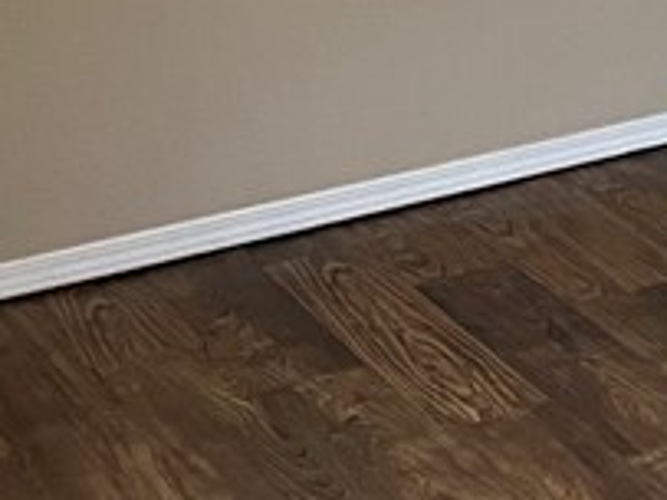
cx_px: 1656
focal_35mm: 131
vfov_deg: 10.3
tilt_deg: -3.8
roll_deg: +0.7
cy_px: -553
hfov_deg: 11.9
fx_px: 2523
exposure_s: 1/60
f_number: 1.5
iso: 320
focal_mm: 5.7
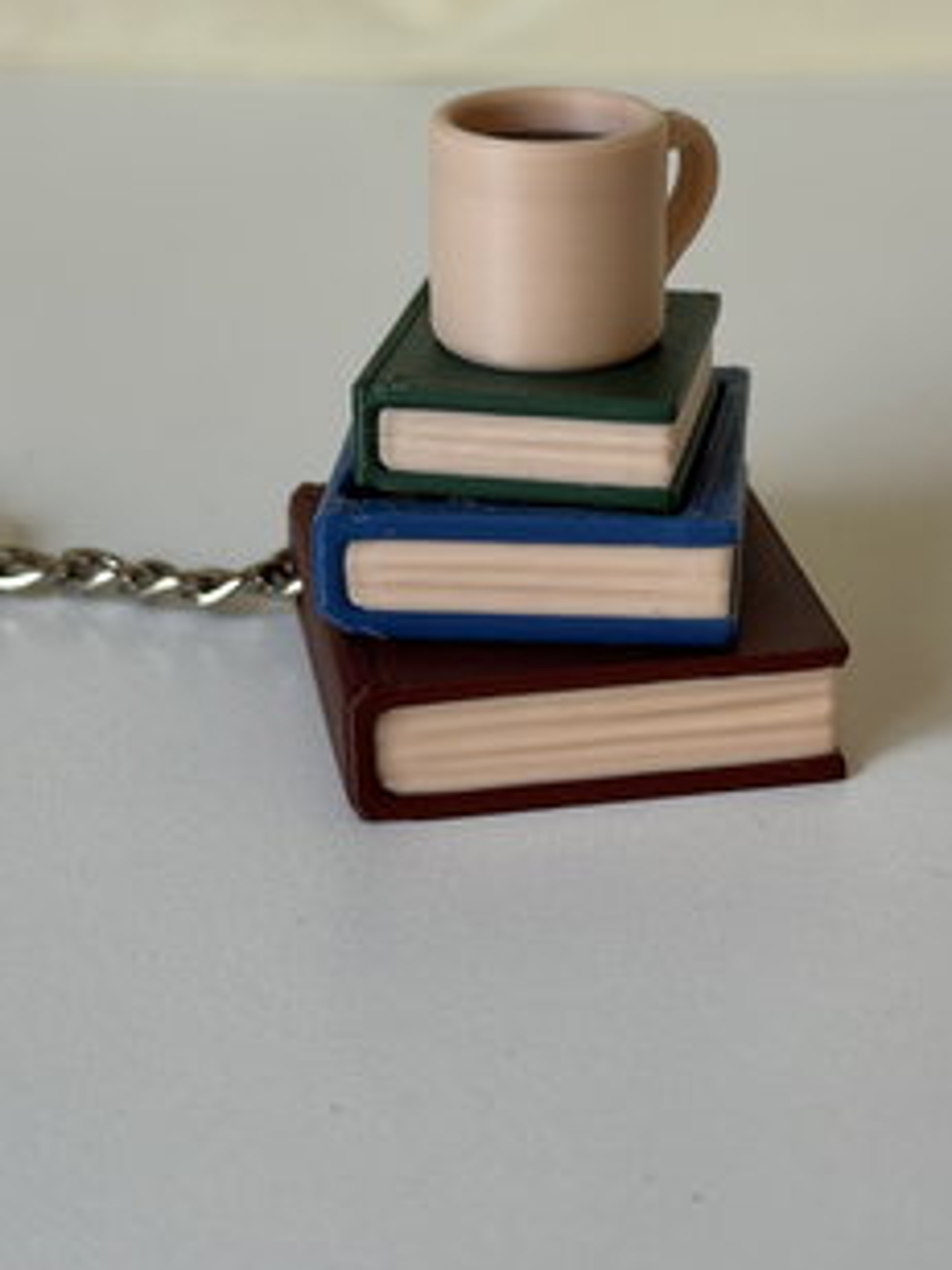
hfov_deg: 17.8
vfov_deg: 23.5
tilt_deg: -23.0
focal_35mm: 83
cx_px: 560
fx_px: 3044
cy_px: 526
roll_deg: -1.0
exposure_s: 1/121
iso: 80
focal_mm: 6.86
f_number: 1.78
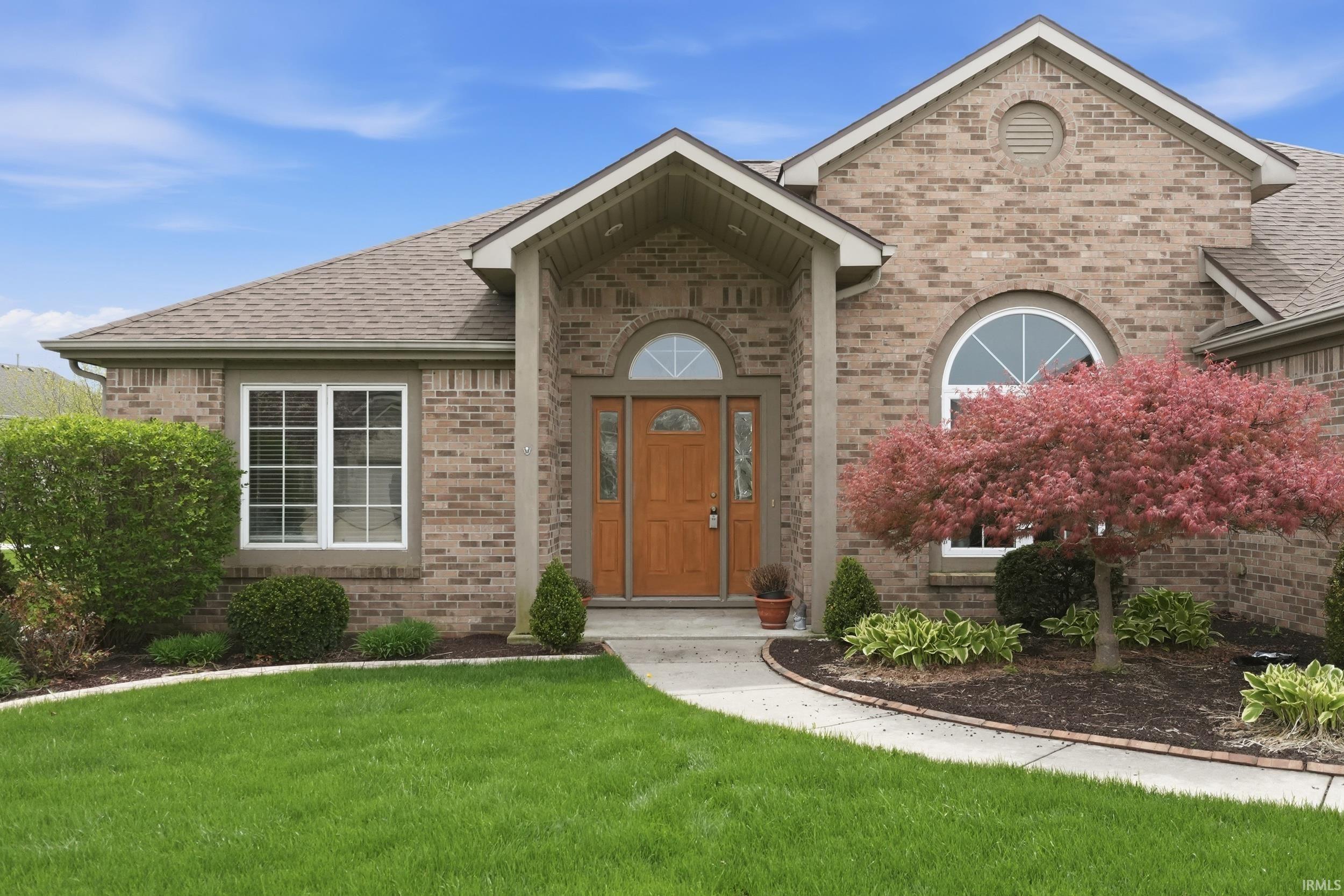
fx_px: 1120
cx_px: 672
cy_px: 448
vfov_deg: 43.6
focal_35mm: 30
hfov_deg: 61.9
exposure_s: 1/4000
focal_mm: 20
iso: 800
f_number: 4
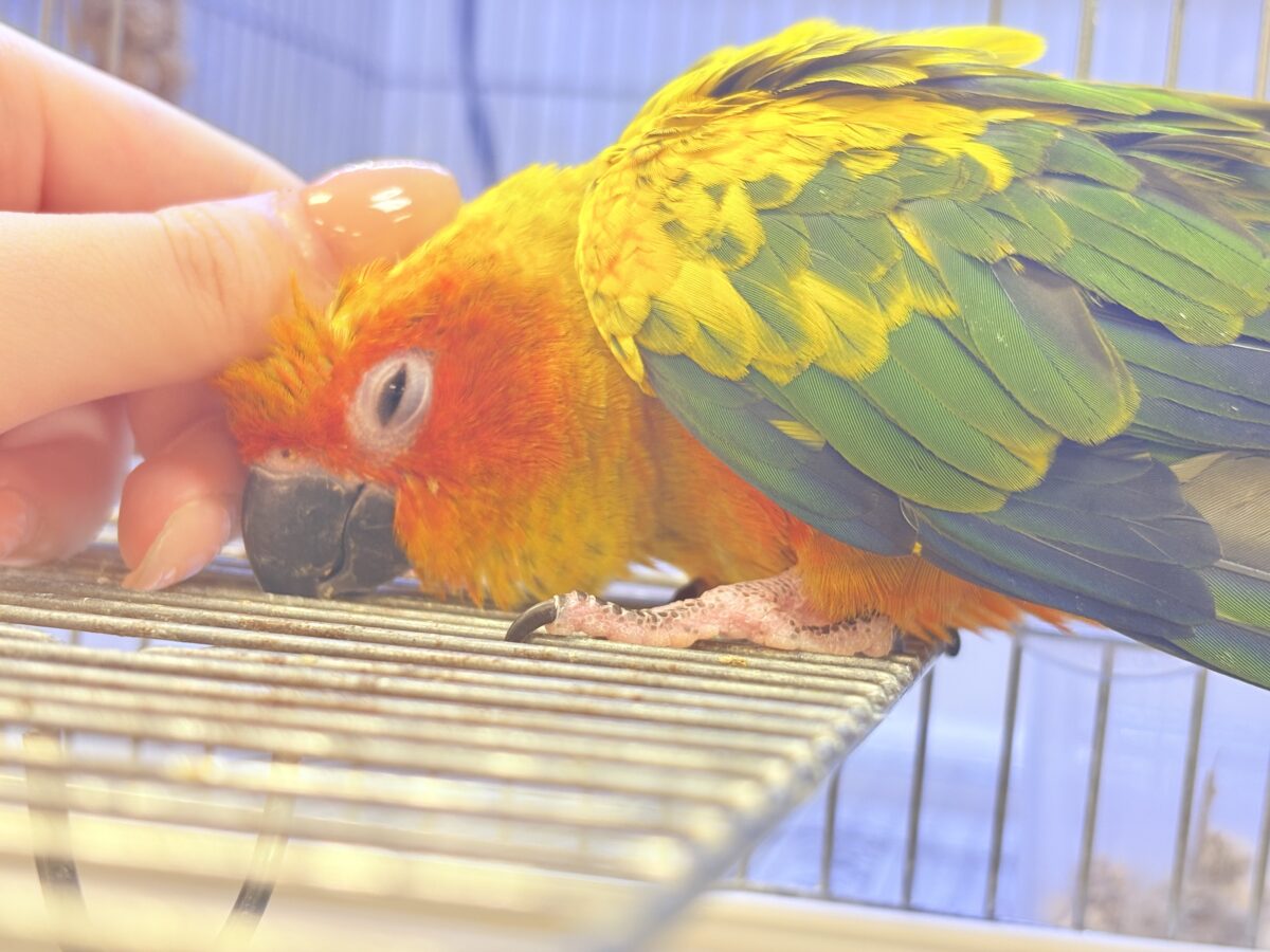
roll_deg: -3.2
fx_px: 1908
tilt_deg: -5.2
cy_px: 476
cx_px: 635
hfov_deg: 36.8
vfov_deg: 28.0
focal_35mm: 52
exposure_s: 1/60
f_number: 1.6
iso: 50
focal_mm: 5.96
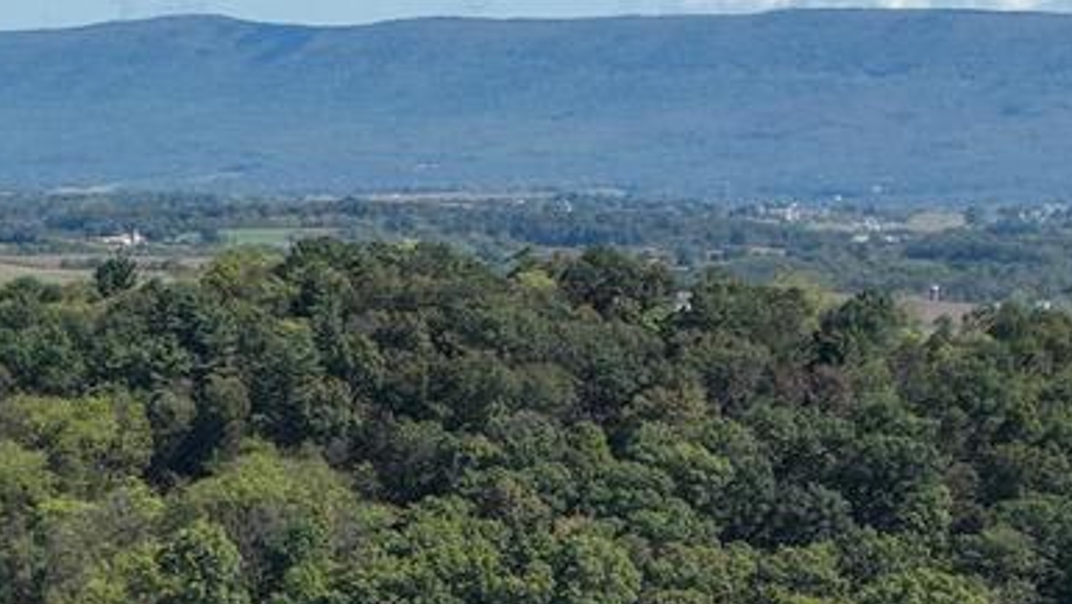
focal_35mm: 139
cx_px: -562
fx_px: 3953
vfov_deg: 7.9
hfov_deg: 14.4
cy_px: 1620
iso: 110
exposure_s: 1/1600
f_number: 2.8
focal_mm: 12.3
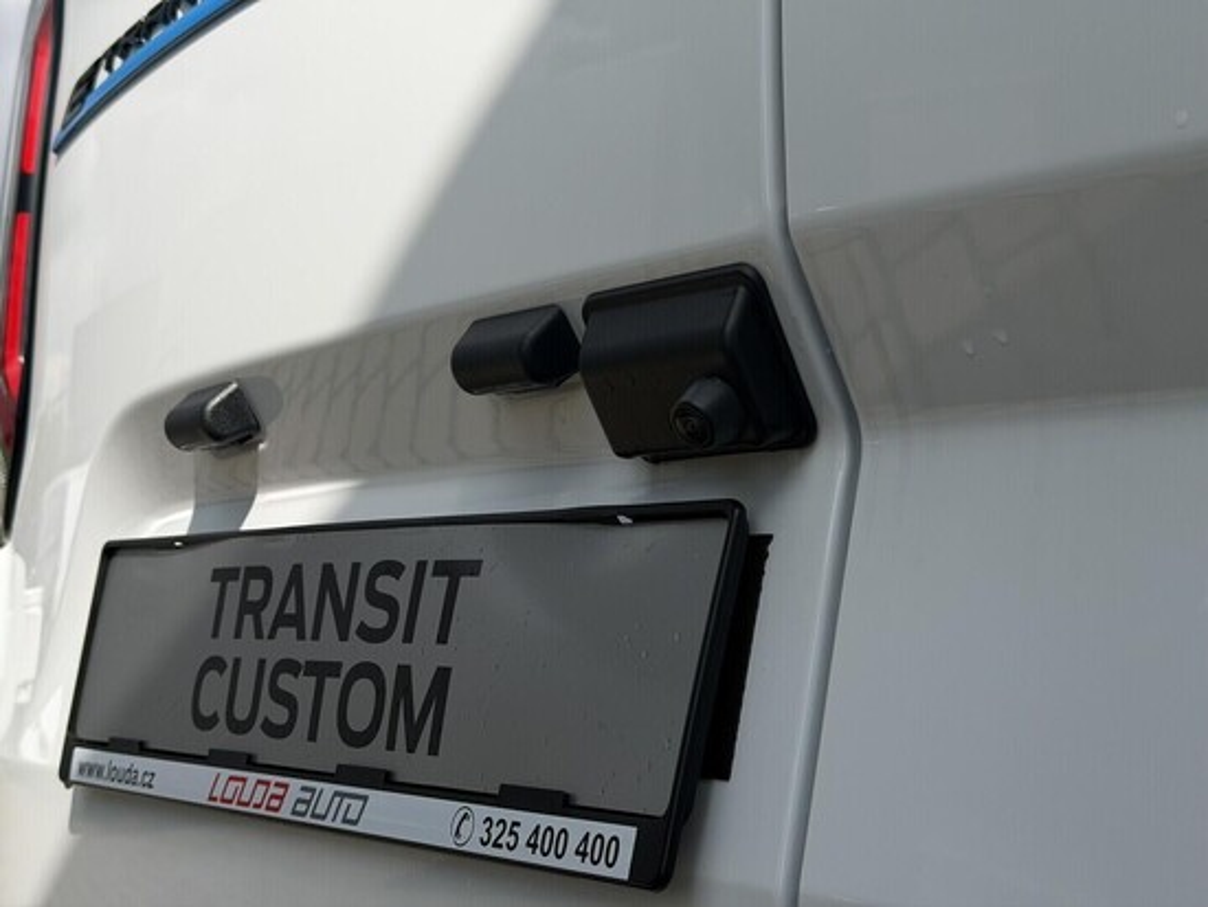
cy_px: 454
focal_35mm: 48
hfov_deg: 39.6
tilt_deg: +5.0
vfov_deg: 30.3
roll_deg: -2.5
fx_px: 1676
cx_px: 604
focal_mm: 6.76
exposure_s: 1/5208
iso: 64
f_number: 1.78
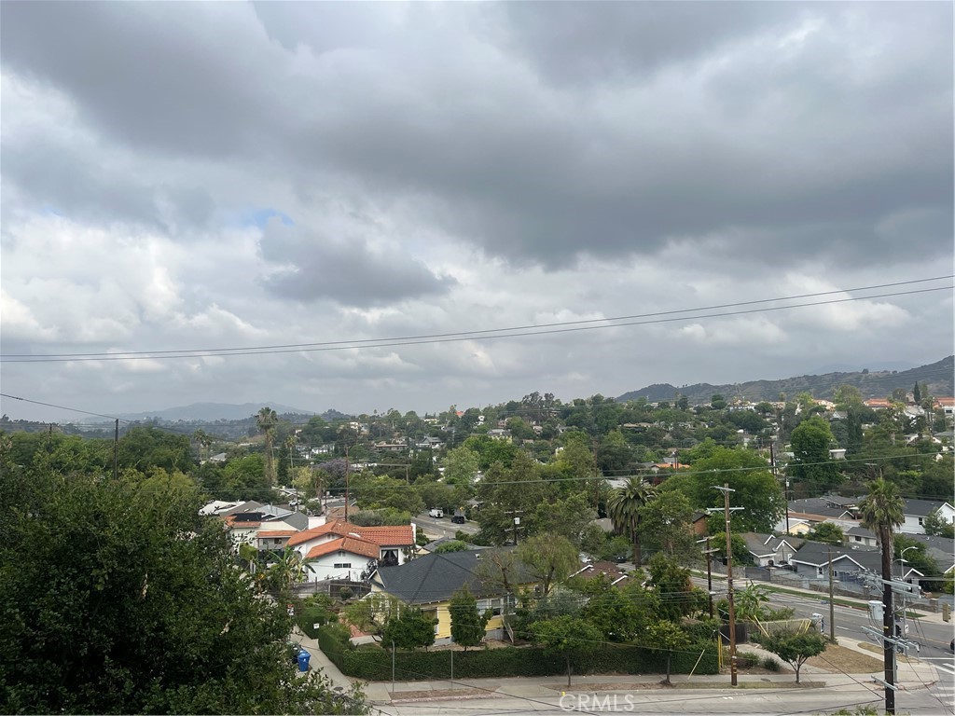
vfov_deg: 53.1
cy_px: 358
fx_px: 717
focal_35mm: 26
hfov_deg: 67.3
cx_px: 478
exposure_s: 1/4016
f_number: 1.6
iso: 50
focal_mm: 5.1
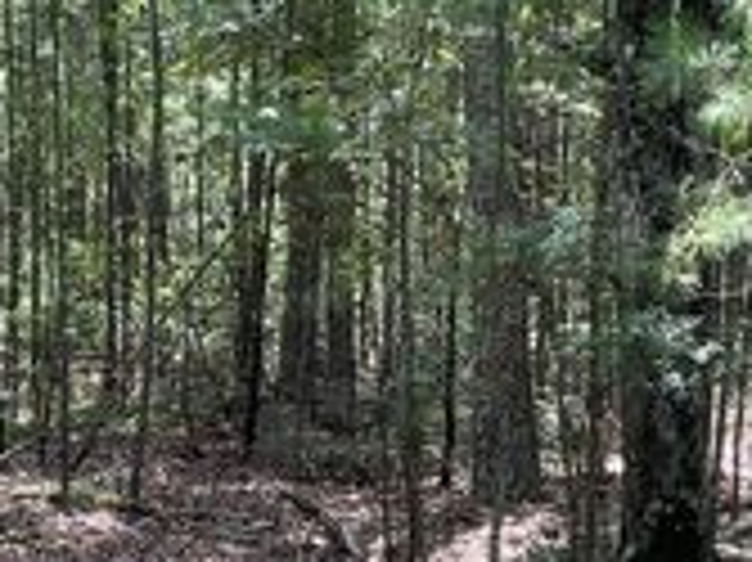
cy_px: 474
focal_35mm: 87
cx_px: 261
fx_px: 1889
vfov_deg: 16.8
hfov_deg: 22.4
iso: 16
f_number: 1.8
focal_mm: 3
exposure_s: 1/120
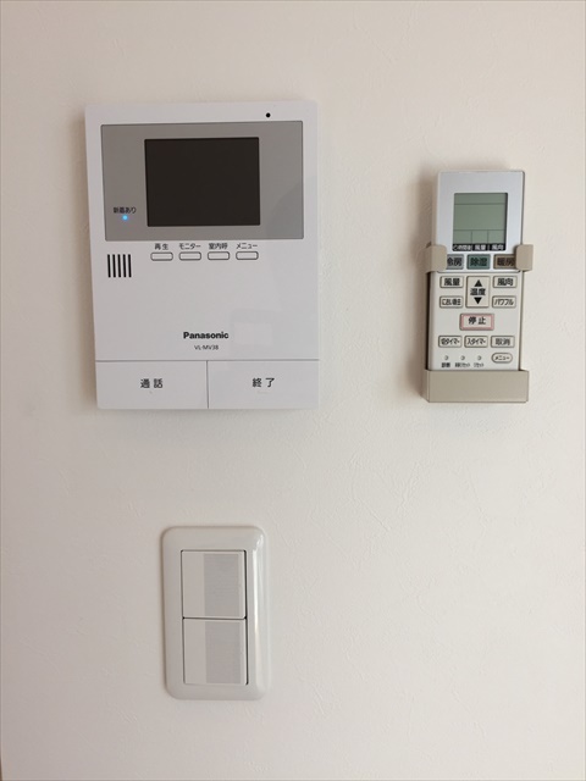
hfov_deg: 48.2
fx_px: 655
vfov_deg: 61.7
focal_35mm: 29
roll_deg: +0.0
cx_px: 293
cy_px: 390
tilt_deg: -7.0
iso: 32
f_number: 2.2
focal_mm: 4.15
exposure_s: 1/123
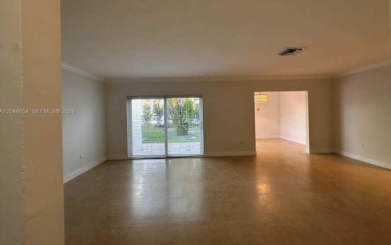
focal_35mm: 15
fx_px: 160
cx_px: 196
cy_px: 112
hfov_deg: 101.4
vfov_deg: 74.7
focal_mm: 2.22
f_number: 2.2
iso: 125
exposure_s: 1/120
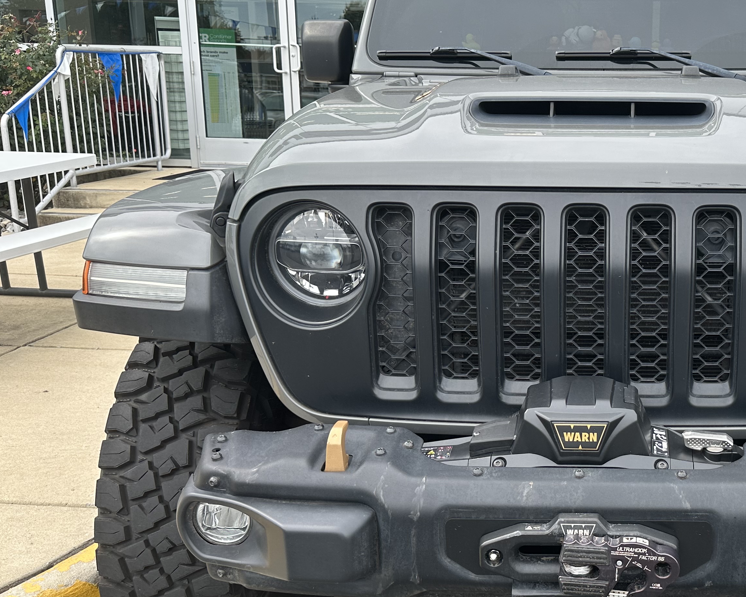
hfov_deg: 42.6
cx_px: 604
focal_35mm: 41
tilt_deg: -12.8
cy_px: 343
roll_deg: -0.7
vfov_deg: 36.4
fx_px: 905
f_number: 1.78
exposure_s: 1/971
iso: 80
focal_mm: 6.86
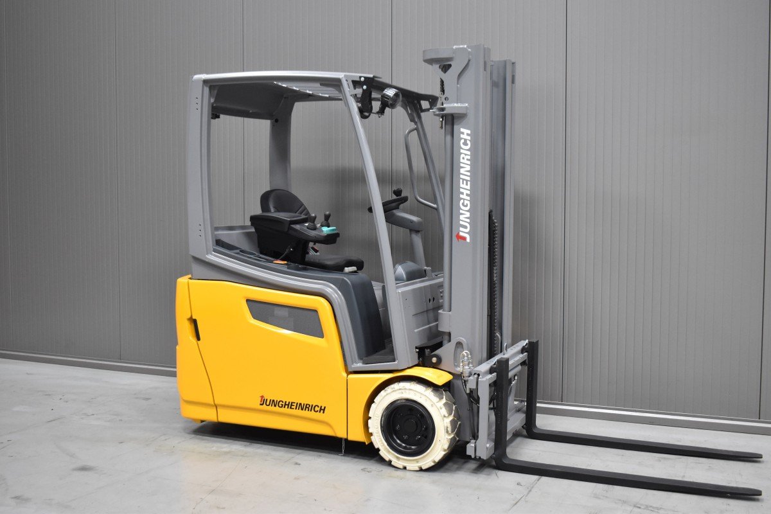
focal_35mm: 39
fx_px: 835
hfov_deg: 49.6
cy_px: 257
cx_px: 386
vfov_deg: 34.2
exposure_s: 1/60
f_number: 4
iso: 1600
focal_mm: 26
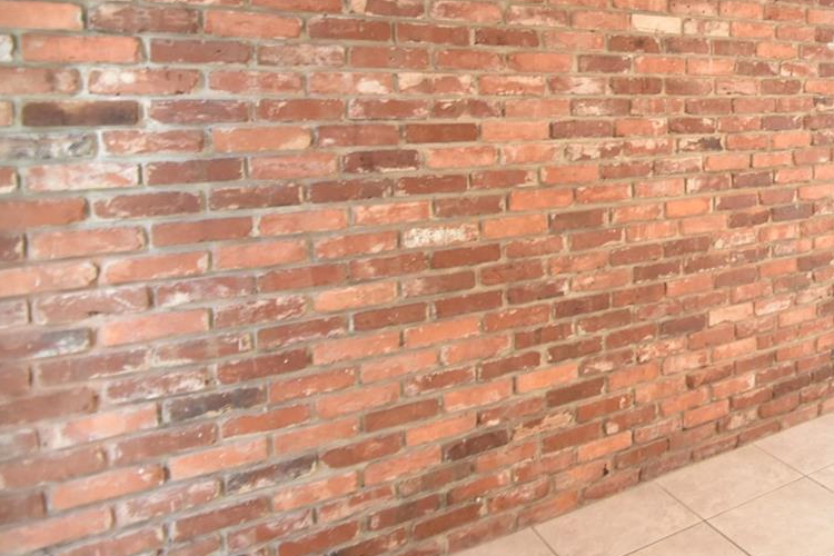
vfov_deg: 39.9
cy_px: 131
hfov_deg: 47.2
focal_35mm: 32
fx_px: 741
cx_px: 862
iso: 800
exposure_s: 1/15
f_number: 3.5
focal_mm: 10
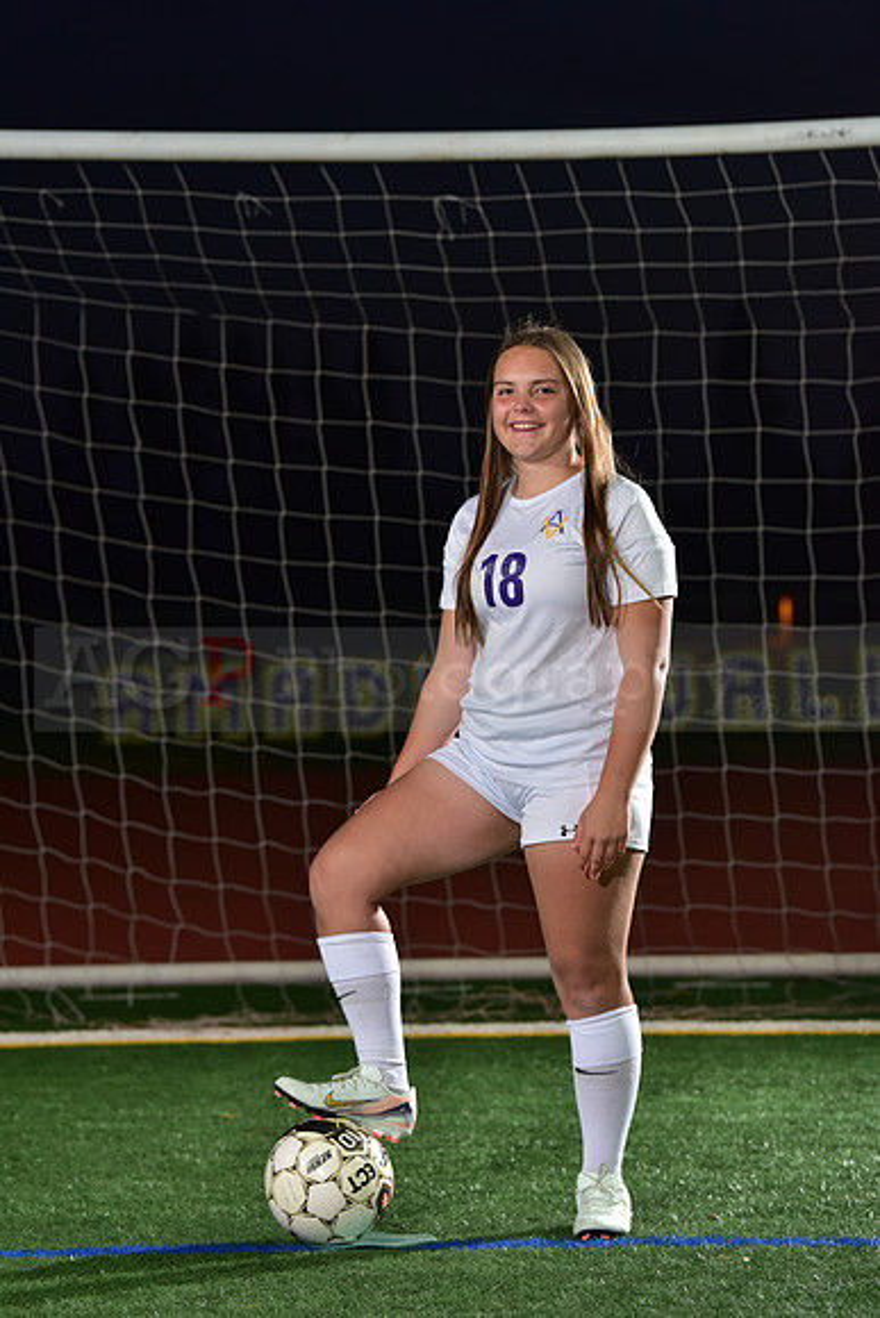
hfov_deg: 11.0
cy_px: 659
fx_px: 4580
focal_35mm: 125
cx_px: 440
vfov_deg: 16.4
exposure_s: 1/200
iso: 1000
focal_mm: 125
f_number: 5
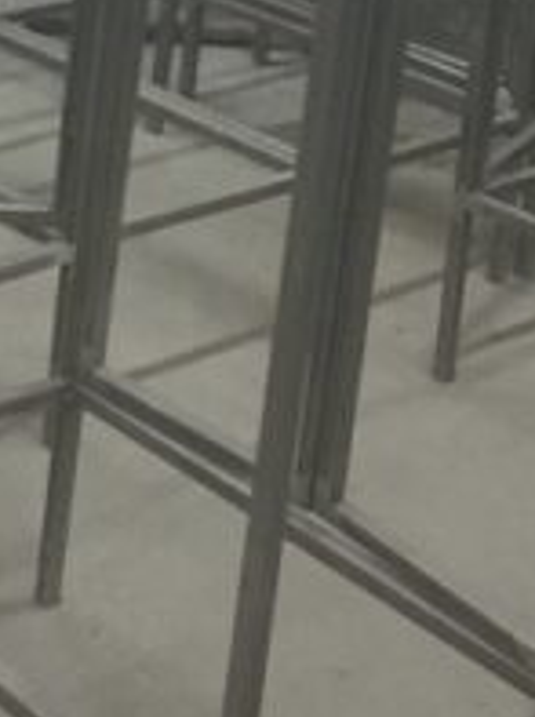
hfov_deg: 11.6
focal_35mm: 127
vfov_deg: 15.0
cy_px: -142
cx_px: 193
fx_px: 2626
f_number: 1.8
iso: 500
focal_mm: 3.98
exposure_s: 1/30
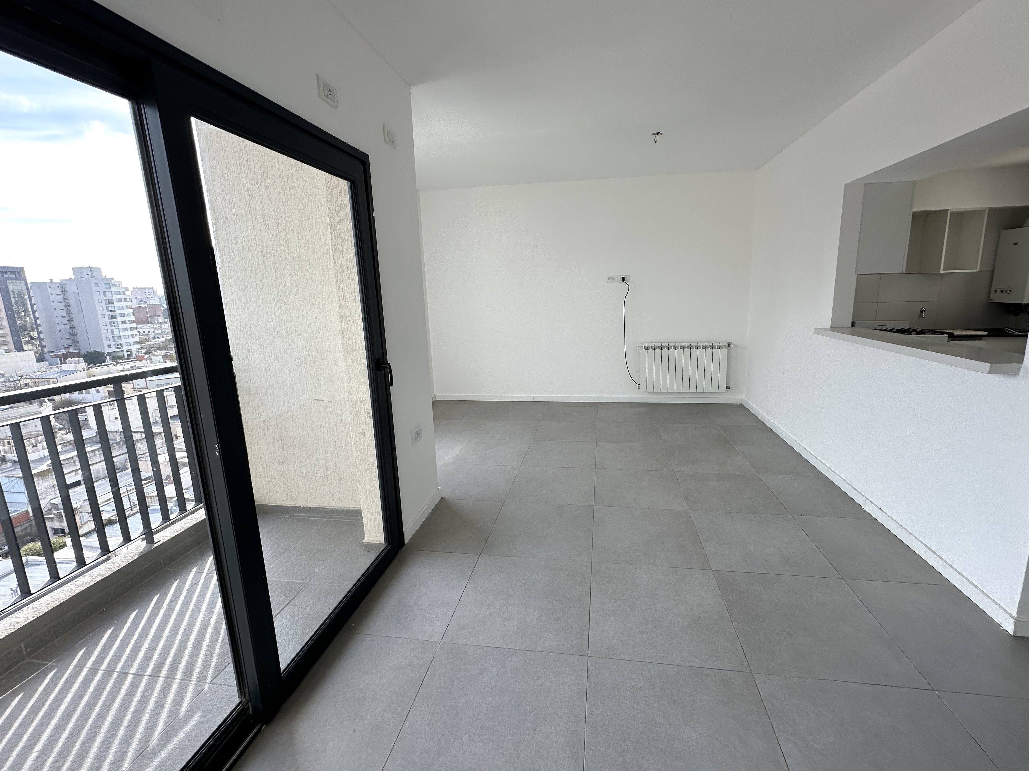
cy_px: 370
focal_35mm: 15
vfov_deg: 81.7
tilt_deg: -10.3
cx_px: 536
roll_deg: +2.4
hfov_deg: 98.1
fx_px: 446
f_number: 2.2
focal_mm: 2.22
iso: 40
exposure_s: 1/290
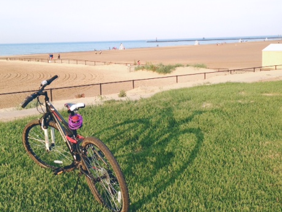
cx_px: 128
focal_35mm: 46
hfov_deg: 41.2
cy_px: 81
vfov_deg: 31.4
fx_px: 375
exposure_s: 1/404
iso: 50
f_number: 2.4
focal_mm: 4.13
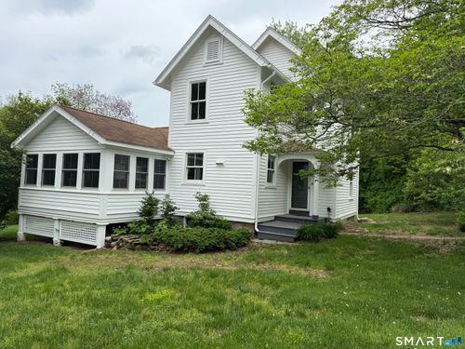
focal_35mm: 24
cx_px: 232
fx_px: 322
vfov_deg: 56.8
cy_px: 174
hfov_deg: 71.6
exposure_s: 1/2000
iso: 80
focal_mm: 6.76
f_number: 1.78
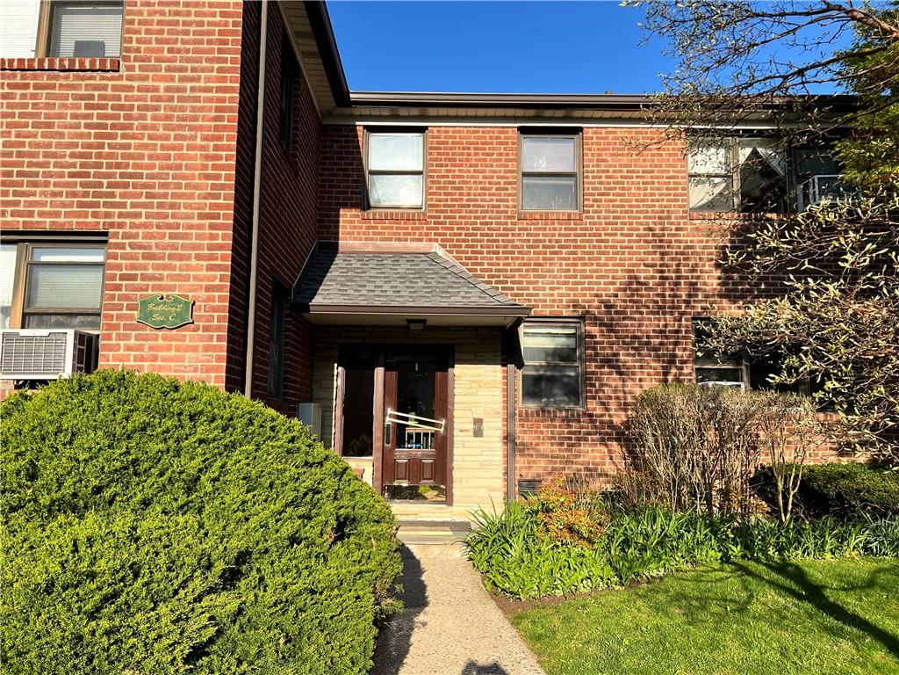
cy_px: 338
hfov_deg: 67.3
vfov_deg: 53.1
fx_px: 675
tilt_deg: +6.9
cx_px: 450
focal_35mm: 26
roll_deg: -1.5
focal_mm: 5.7
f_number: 1.5
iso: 50
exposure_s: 1/2083
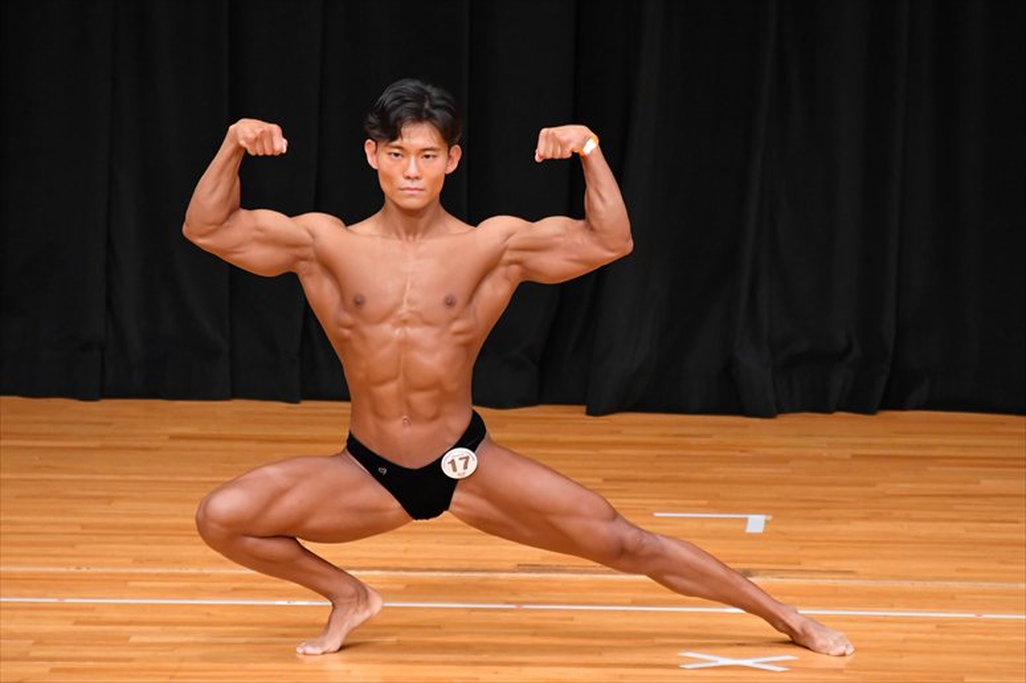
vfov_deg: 3.1
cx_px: 513
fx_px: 12819
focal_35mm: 450
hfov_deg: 4.6
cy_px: 342
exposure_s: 1/400
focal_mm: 300
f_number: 5.6
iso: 4000
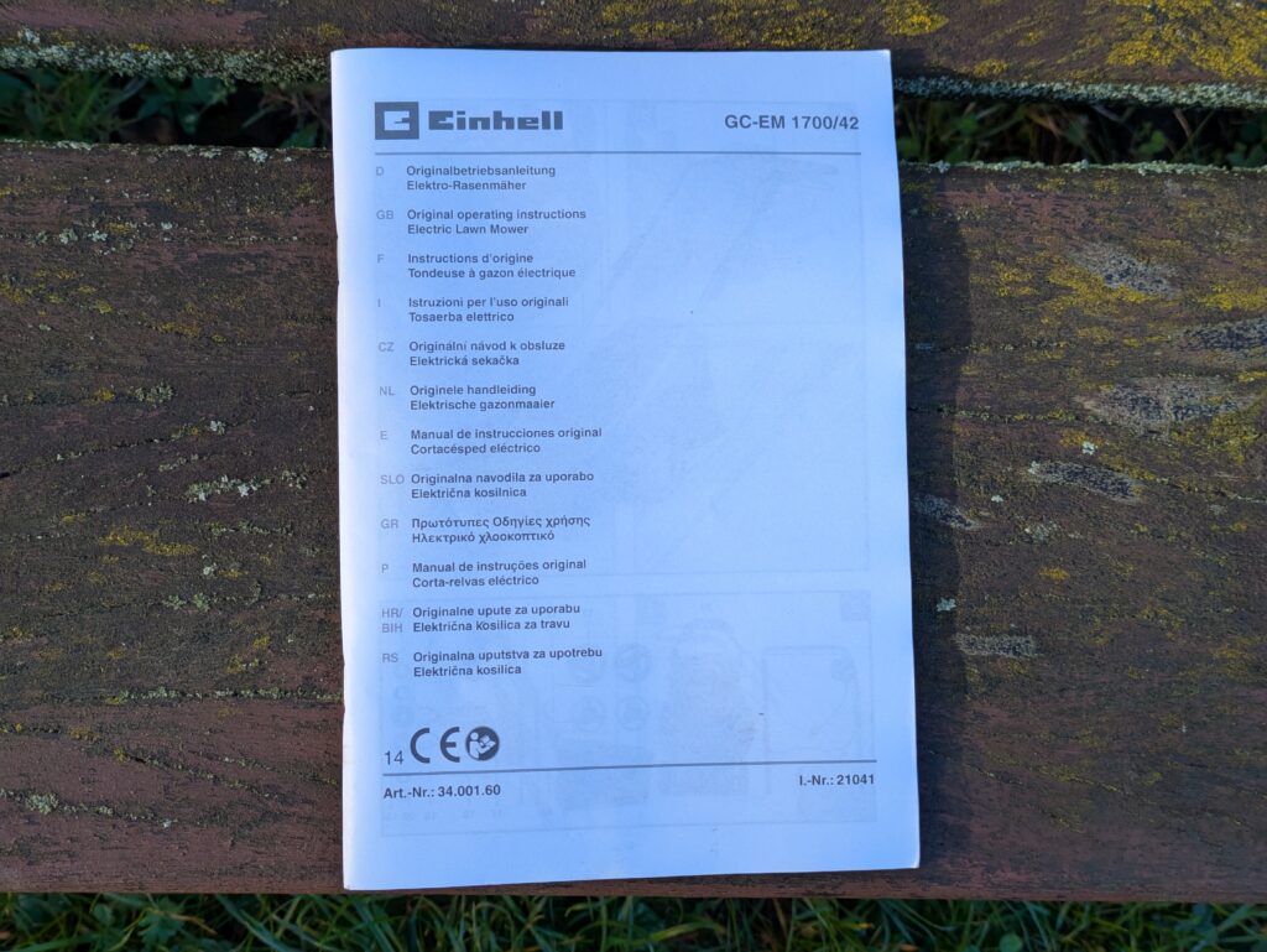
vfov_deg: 28.6
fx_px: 1868
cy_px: 476
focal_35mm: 51
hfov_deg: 37.5
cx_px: 634
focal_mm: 5.43
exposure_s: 1/692
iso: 61
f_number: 1.89
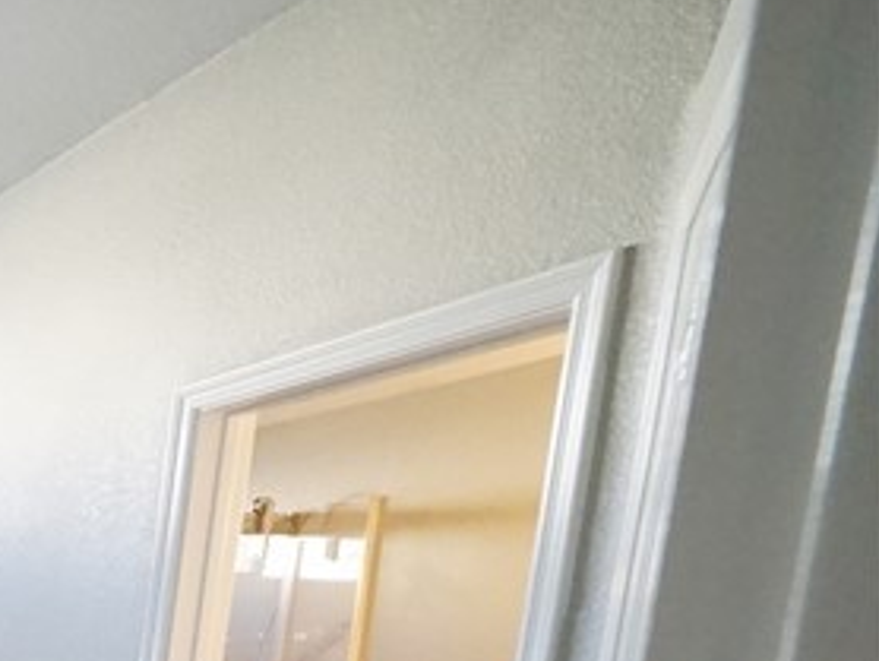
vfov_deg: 27.4
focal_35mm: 45
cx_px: -835
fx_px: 1144
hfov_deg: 20.2
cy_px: 841
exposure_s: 1/125
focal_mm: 12
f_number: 8
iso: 8000
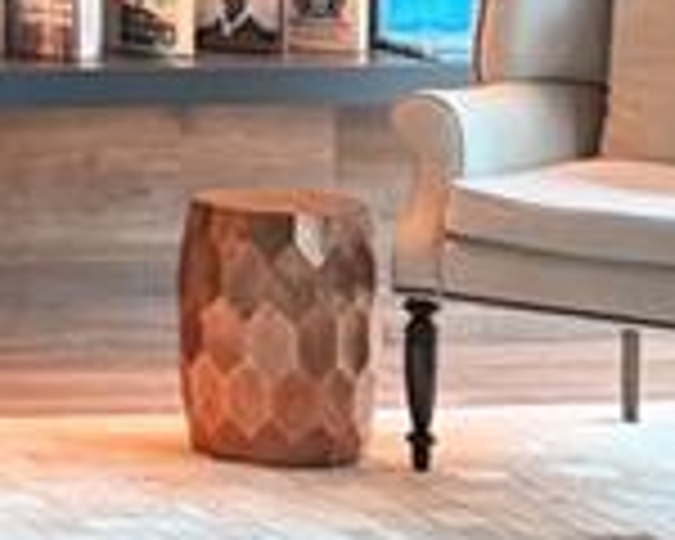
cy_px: -351
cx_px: -1107
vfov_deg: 8.0
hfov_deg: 9.0
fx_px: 3736
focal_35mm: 187
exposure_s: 1/60
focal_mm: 6.76
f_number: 1.78
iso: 160
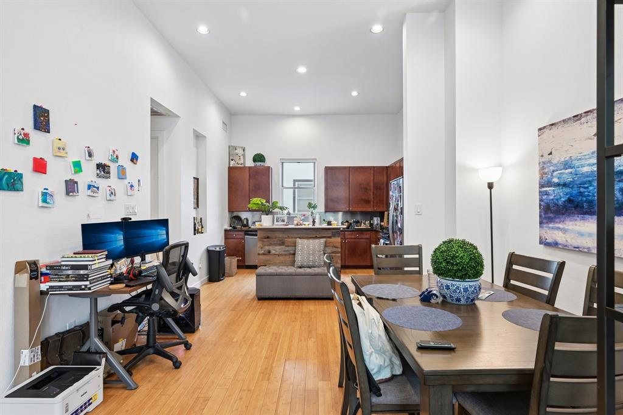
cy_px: 208
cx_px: 312
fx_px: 311
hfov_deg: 90.0
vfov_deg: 67.3
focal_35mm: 18
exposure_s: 1/8
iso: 400
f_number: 8
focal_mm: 18
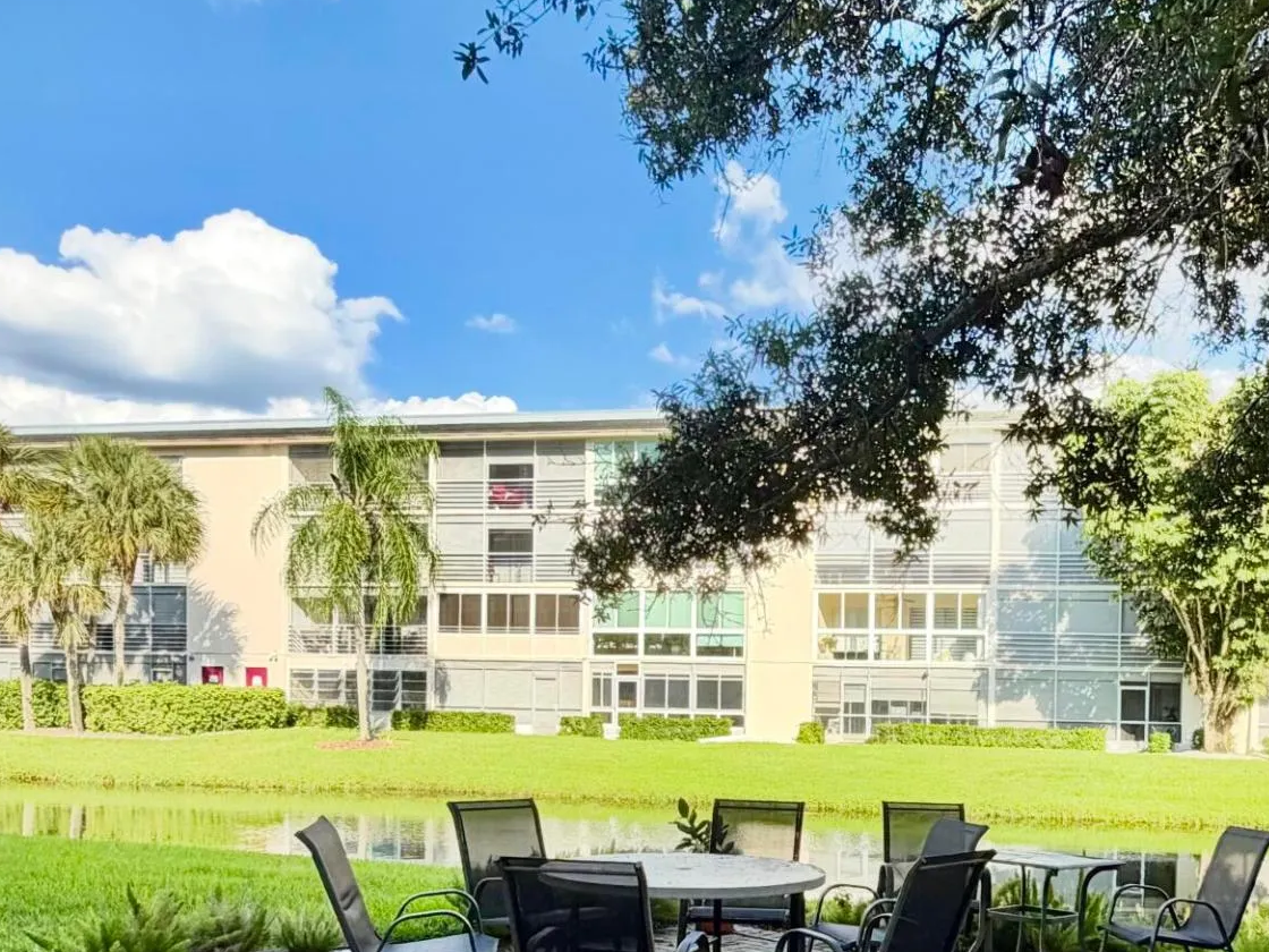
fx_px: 1320
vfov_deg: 38.3
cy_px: 749
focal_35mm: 36
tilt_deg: -1.9
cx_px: 927
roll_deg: -1.4
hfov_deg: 49.6
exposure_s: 1/664
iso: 40
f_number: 2.2
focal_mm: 2.22
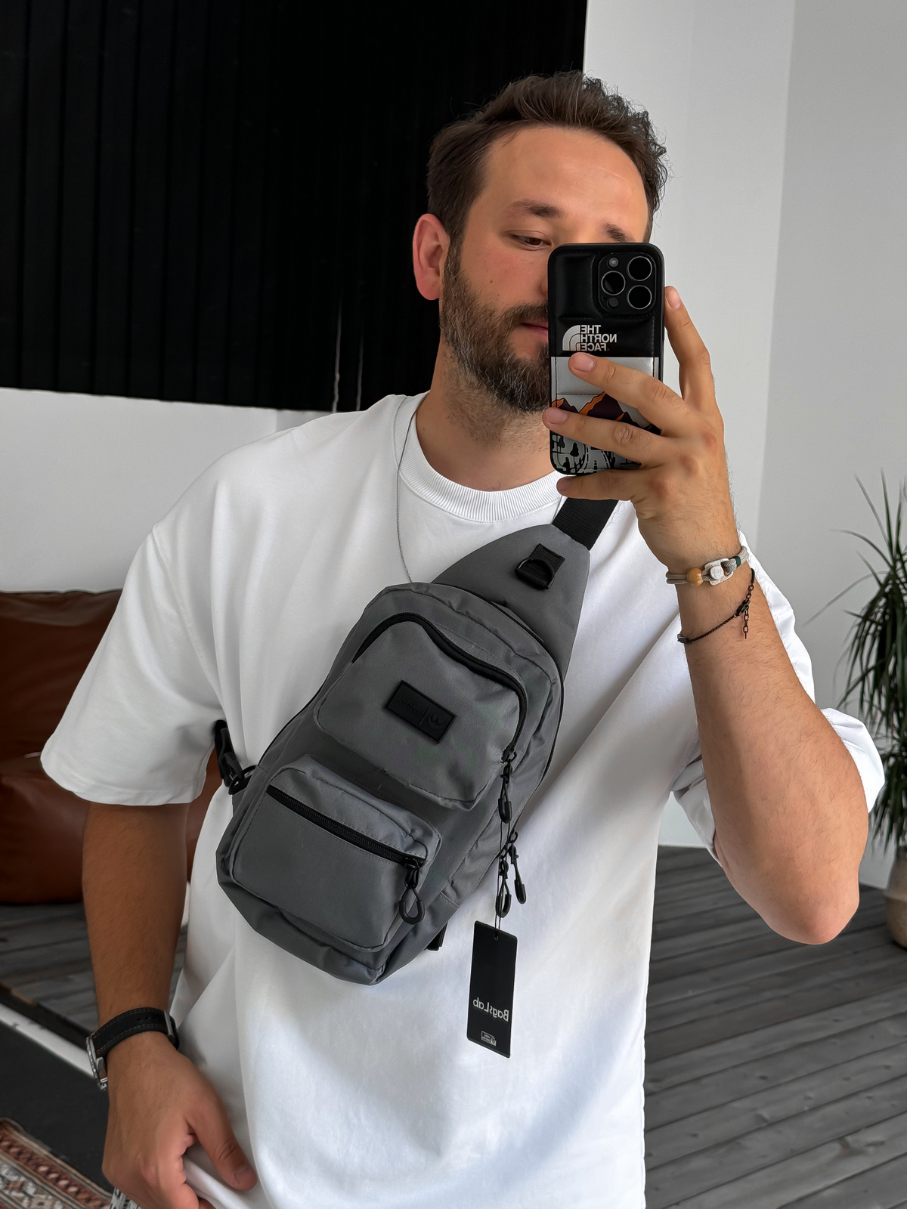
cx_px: 454
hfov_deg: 30.3
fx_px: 1677
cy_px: 604
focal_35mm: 48
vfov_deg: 39.7
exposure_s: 1/150
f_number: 1.8
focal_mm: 6.76
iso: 80
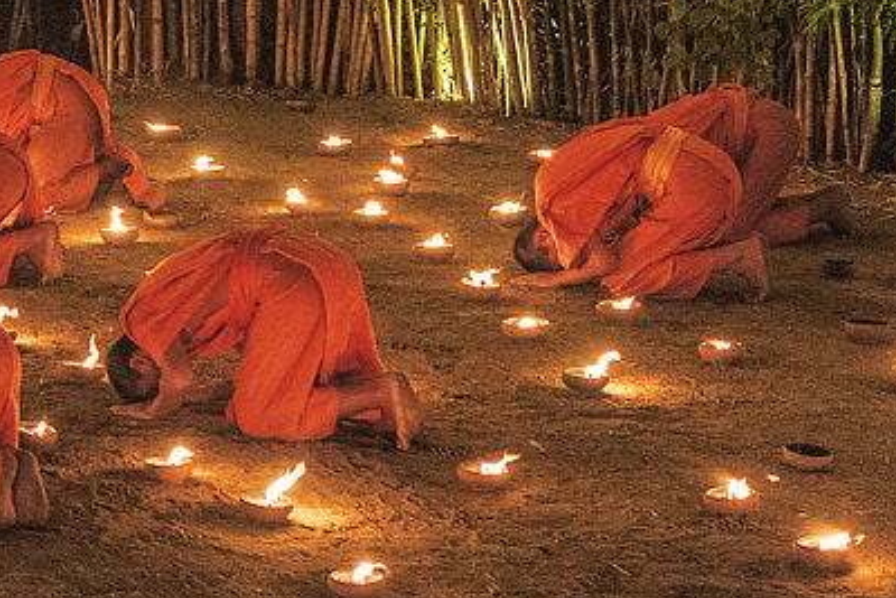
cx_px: -596
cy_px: -188
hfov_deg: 10.2
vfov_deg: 7.1
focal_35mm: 192
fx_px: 4780
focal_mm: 48
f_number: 4
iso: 1600
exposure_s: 1/60
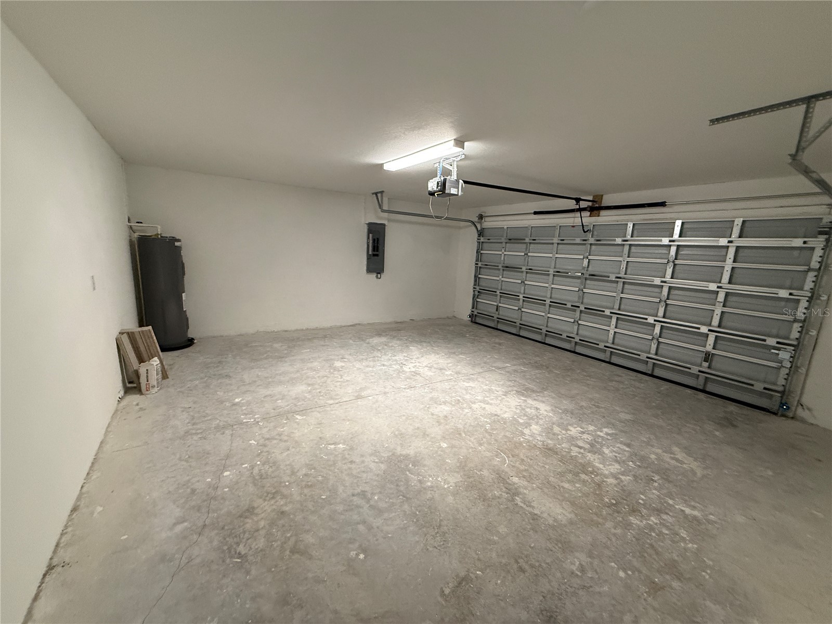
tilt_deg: -12.8
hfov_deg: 102.1
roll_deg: -2.6
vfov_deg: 85.7
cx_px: 416
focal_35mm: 14
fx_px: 336
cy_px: 312
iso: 500
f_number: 2.2
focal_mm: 2.22
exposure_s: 1/120
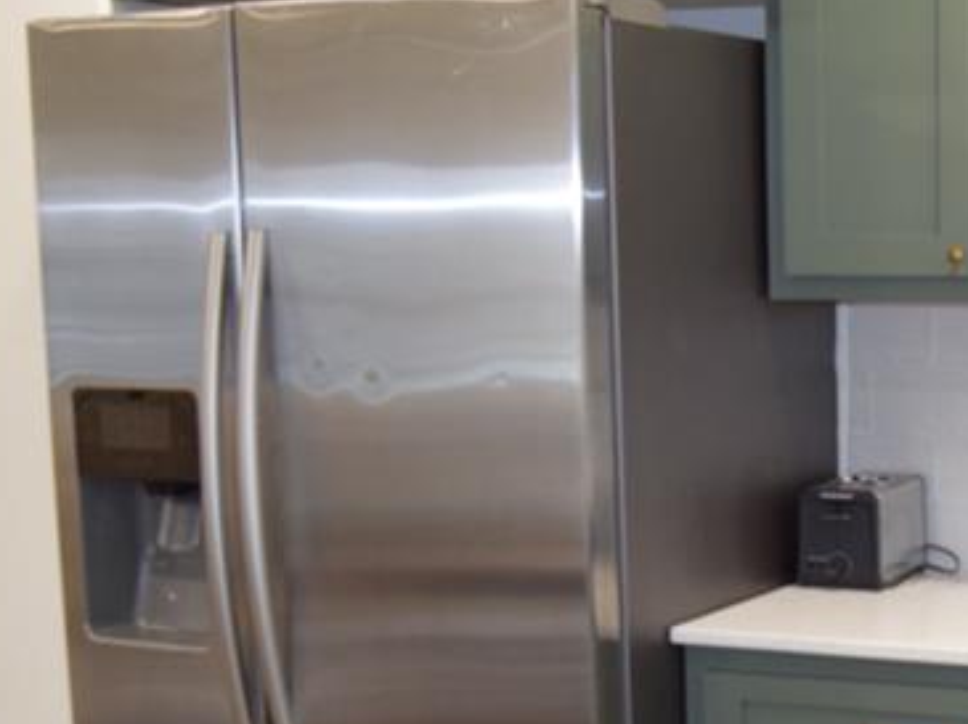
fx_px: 2263
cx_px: 941
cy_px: 639
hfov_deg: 23.3
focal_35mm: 81
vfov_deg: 17.9
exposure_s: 1/60
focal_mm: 20
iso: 720
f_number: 3.5
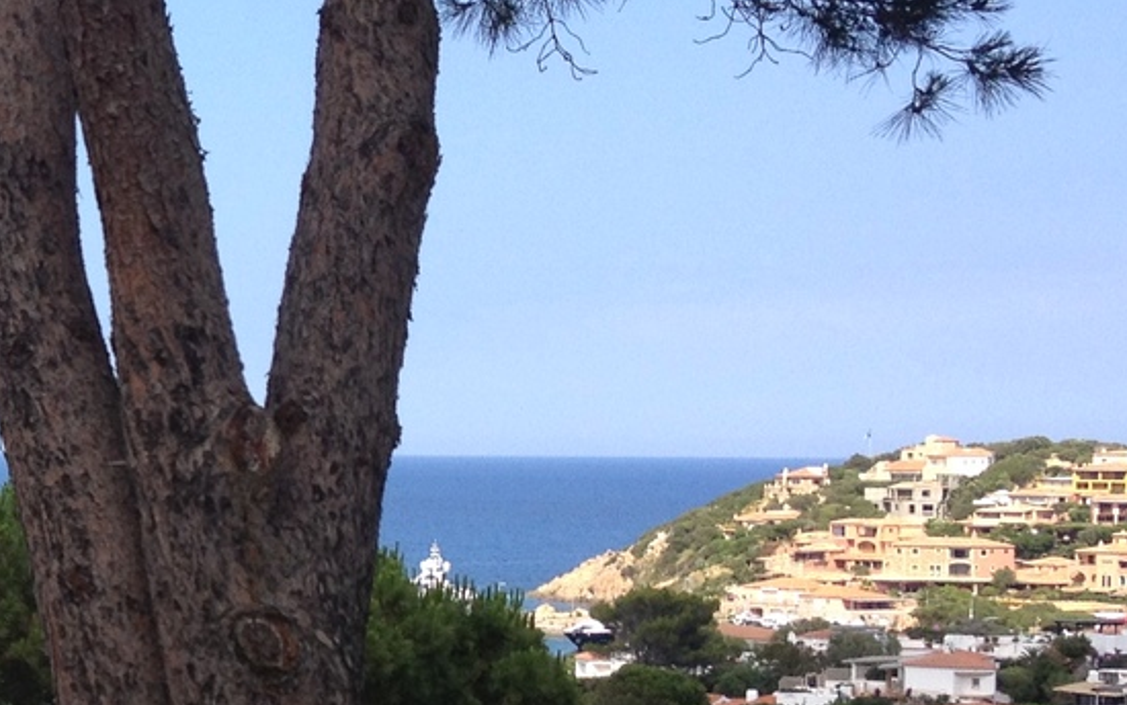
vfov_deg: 12.1
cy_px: 500
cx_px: -340
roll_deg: -0.5
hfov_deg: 18.0
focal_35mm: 108
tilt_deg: -3.2
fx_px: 3318
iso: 50
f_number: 2.4
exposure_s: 1/968
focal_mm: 4.28
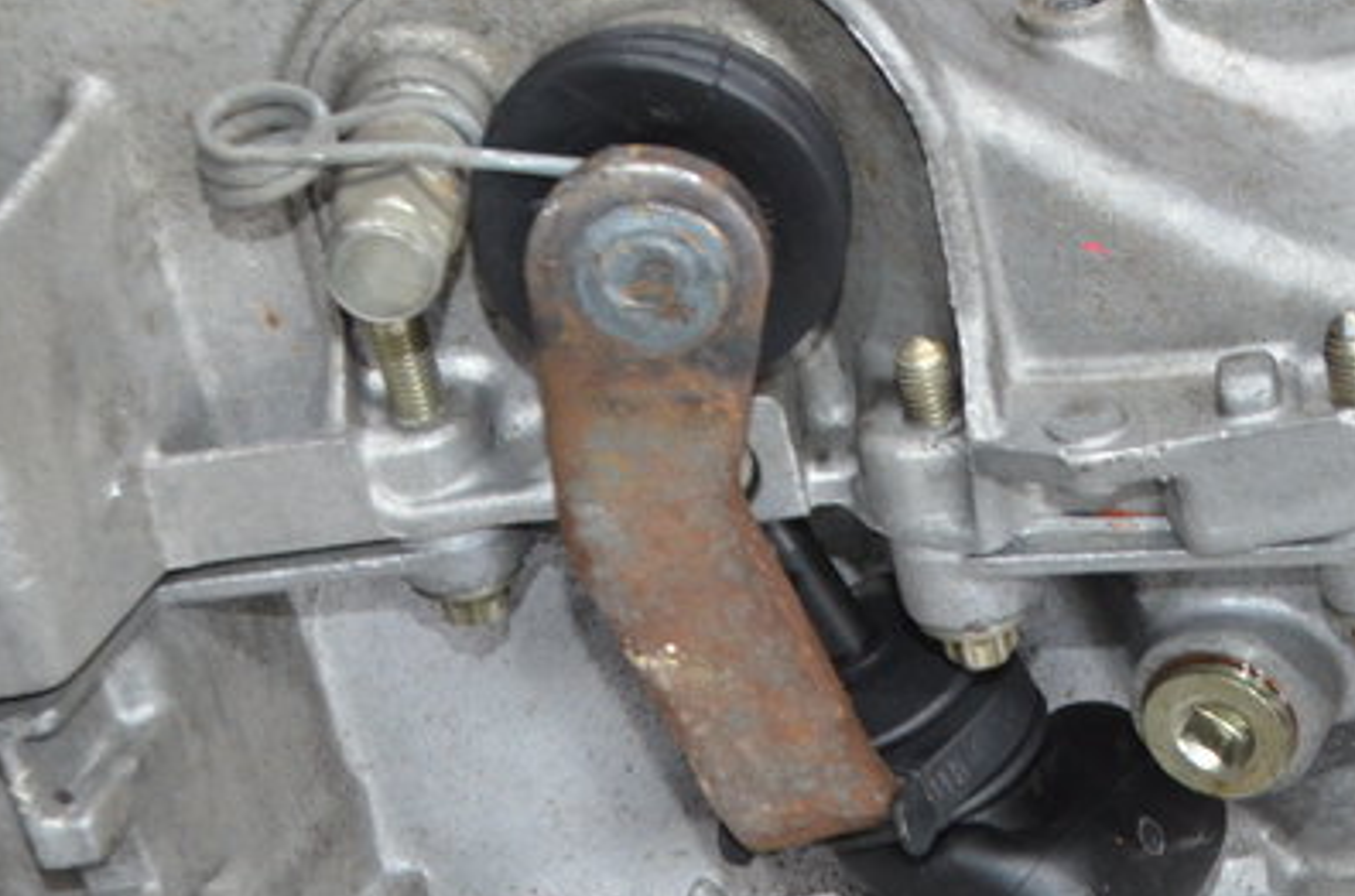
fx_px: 4656
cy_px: 947
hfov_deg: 16.5
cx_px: 838
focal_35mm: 124
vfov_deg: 10.9
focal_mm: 32
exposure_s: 1/60
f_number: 4.8
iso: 1600
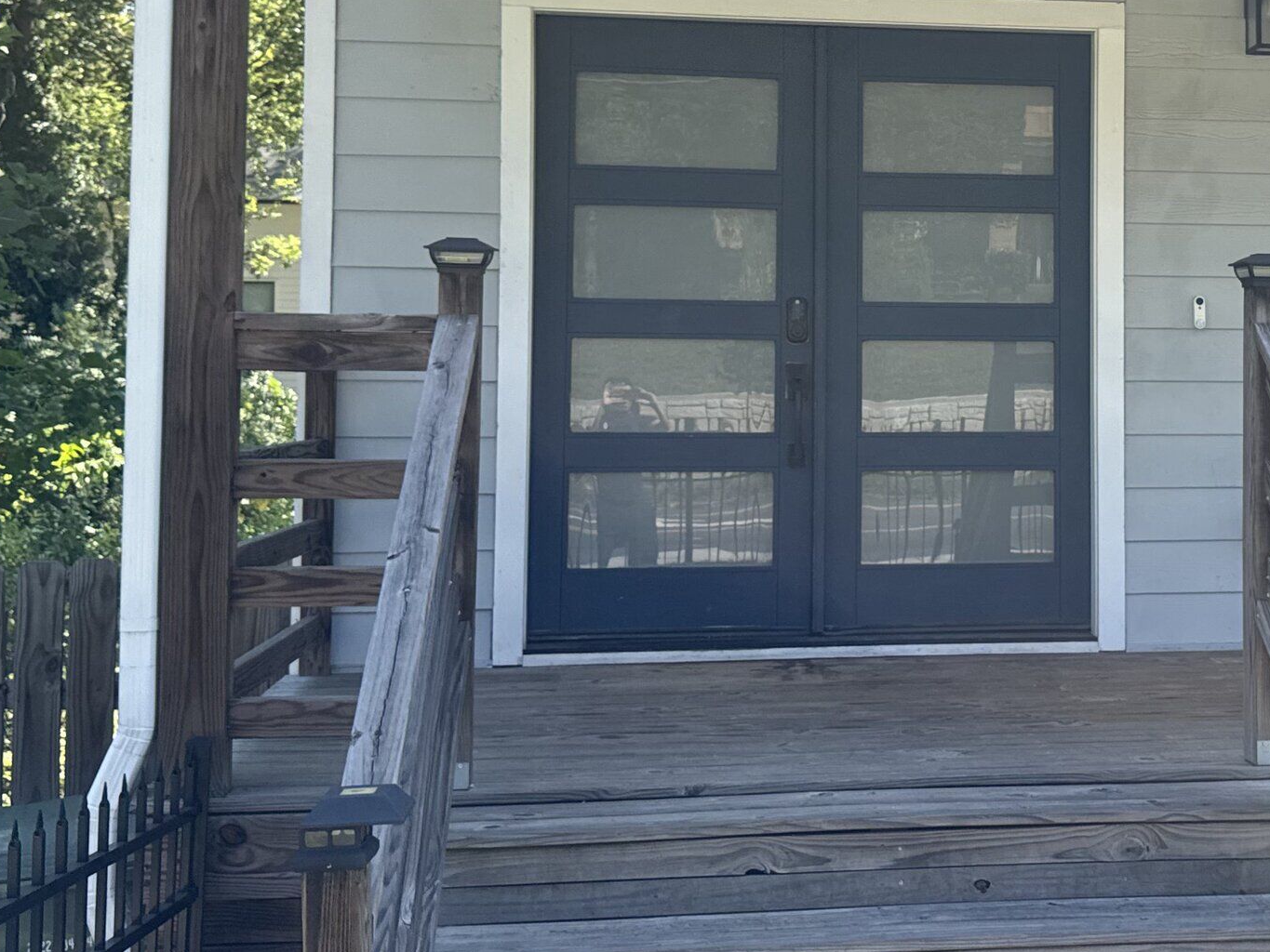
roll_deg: -0.8
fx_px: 1981
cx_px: 1000
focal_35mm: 54
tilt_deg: +1.7
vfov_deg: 26.8
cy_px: 279
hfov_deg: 34.5
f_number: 1.78
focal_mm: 6.76
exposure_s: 1/1261
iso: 80
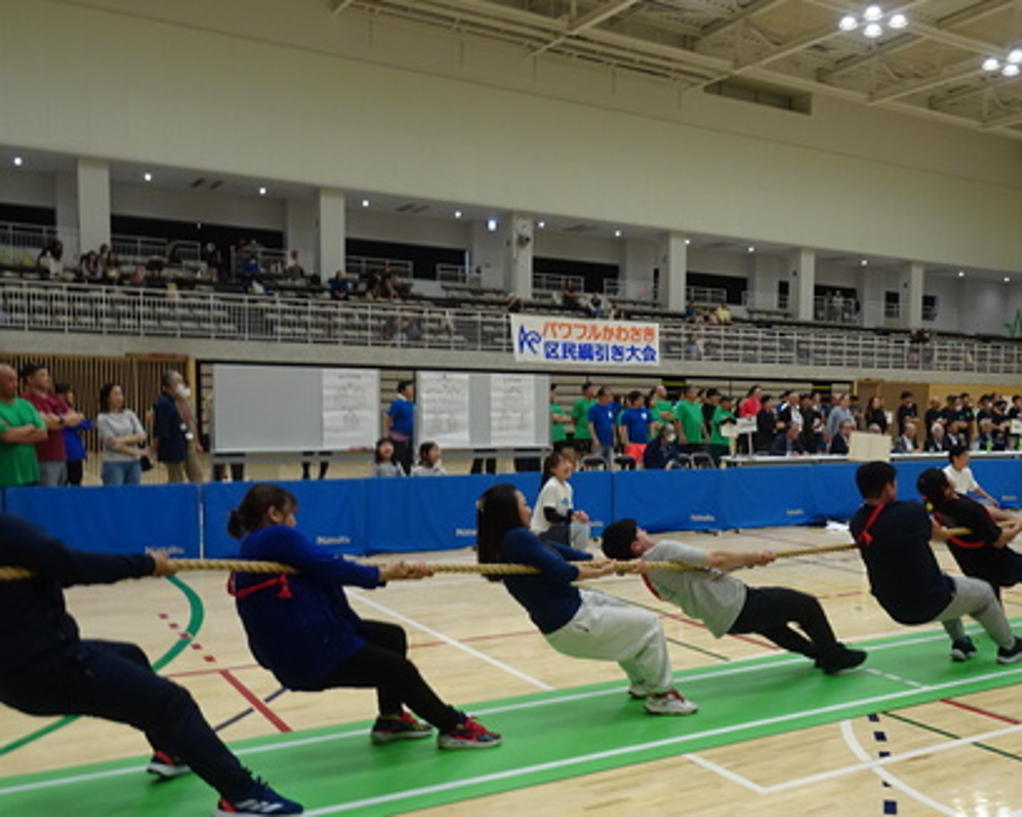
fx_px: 1058
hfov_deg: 50.6
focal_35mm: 35
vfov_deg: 42.0
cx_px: 684
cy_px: 490
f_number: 3.5
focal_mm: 4.1
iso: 100
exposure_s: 1/30
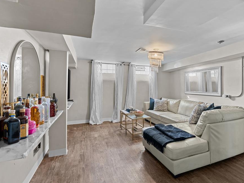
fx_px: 127
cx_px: 140
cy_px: 93
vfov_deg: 71.6
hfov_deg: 87.2
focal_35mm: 18
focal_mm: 16
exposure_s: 1/1.25
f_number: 8
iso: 400
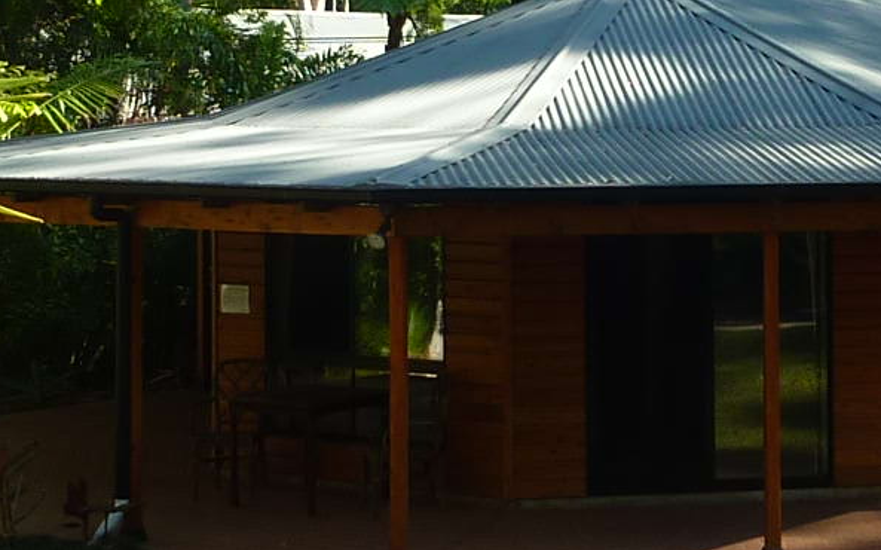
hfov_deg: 20.1
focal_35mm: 103
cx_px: 652
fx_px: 2472
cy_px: 10
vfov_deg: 12.5
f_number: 4
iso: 80
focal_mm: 4.1
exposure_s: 1/100
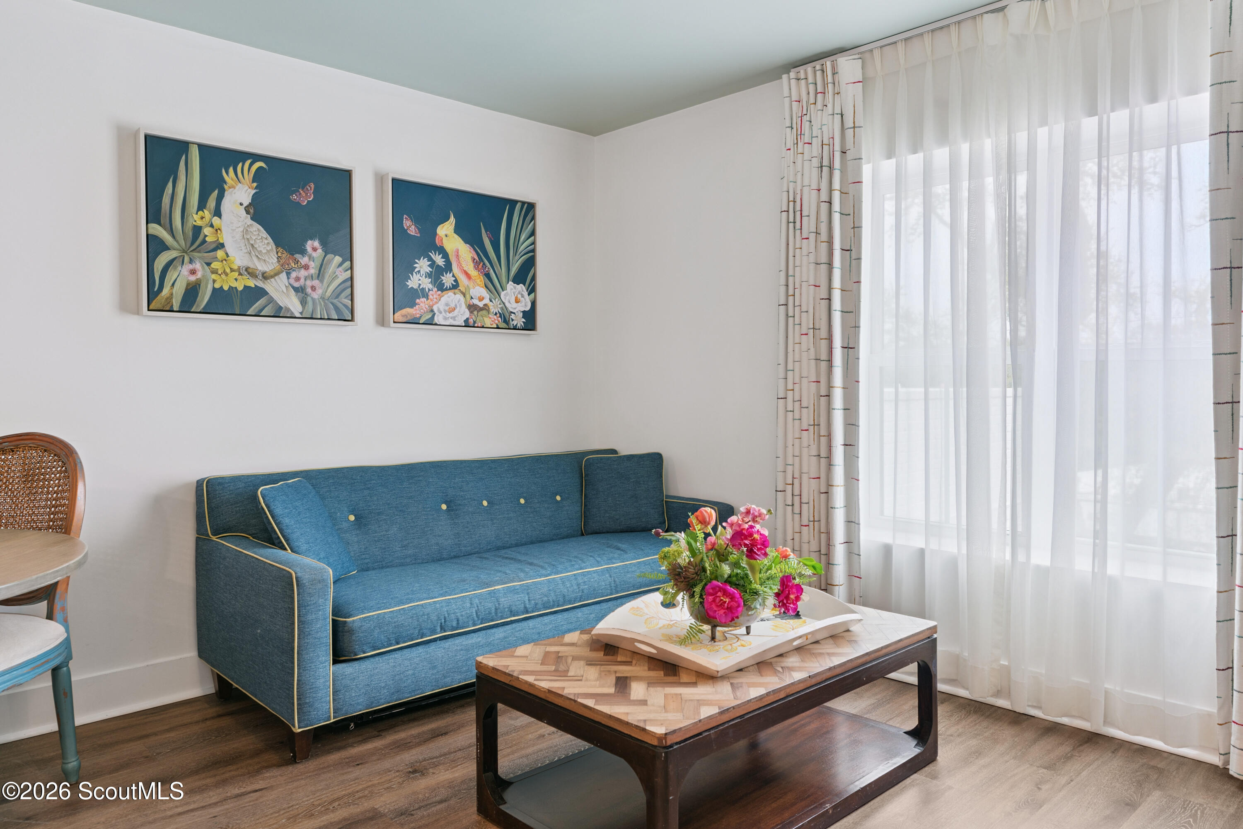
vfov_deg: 51.3
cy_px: 414
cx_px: 622
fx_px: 863
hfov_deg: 71.5
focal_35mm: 25
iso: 250
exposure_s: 1/8
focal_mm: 25
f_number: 8
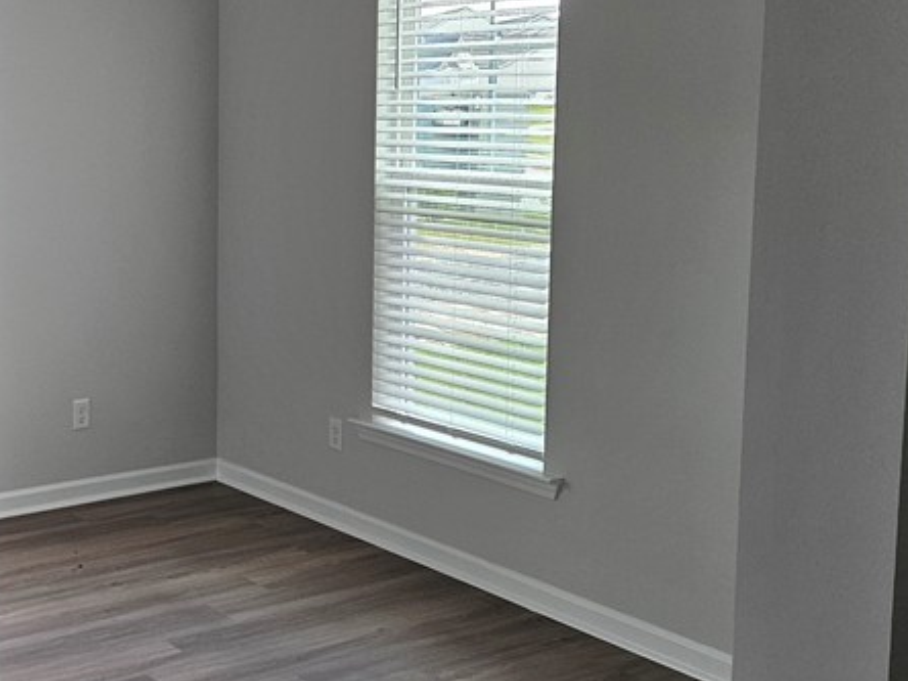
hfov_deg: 34.1
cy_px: 241
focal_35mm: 53
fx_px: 1390
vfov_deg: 27.4
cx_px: 80
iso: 250
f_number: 1.8
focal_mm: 5.4
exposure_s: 1/207
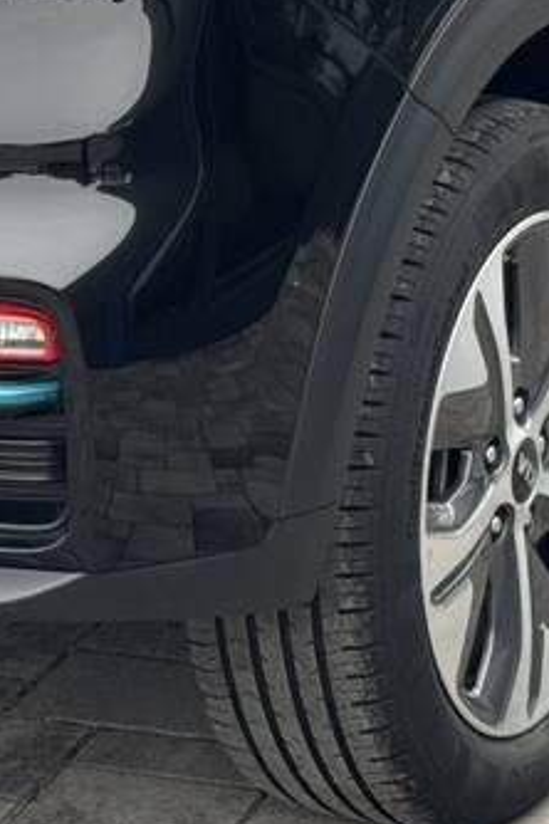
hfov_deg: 7.6
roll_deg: +1.1
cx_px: 17
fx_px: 4117
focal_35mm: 180
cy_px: -89
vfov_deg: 11.3
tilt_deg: -11.2
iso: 50
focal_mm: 6.76
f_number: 1.78
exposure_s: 1/215
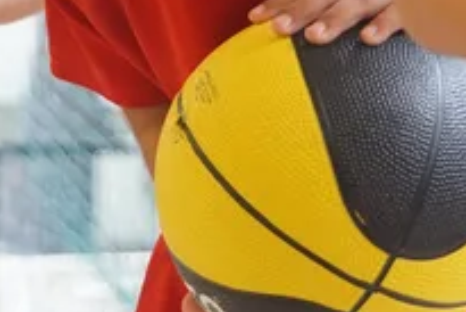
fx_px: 3562
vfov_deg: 5.0
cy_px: -82
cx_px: -59
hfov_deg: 7.4
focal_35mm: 275
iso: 1000
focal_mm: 47
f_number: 4
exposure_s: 1/80
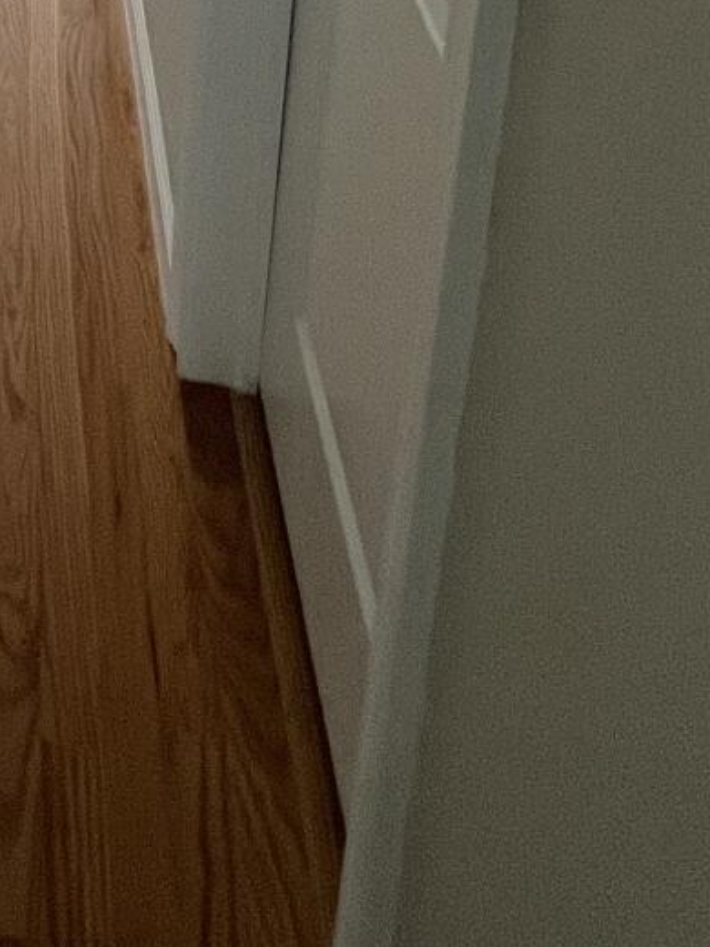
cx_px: -299
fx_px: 1367
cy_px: -479
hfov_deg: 24.1
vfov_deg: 26.9
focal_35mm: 50
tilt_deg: -14.1
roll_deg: +1.3
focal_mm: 1.57
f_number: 1.8
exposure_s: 1/82
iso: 250
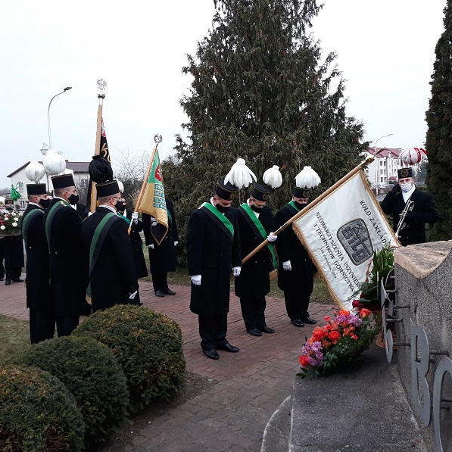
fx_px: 473
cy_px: 226
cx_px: 217
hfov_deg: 51.1
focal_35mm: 32
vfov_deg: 51.1
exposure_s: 1/100
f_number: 1.7
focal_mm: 3.71
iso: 50
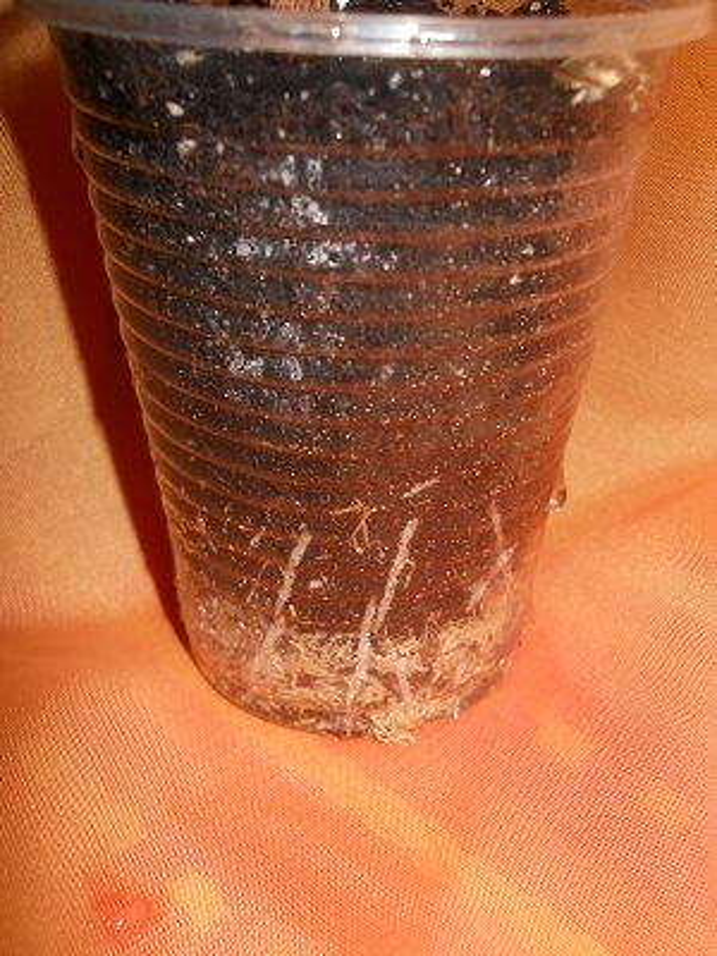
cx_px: 358
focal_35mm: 41
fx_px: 1132
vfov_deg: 45.8
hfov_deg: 35.1
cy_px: 478
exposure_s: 1/30
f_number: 5.5
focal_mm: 6.72
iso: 80
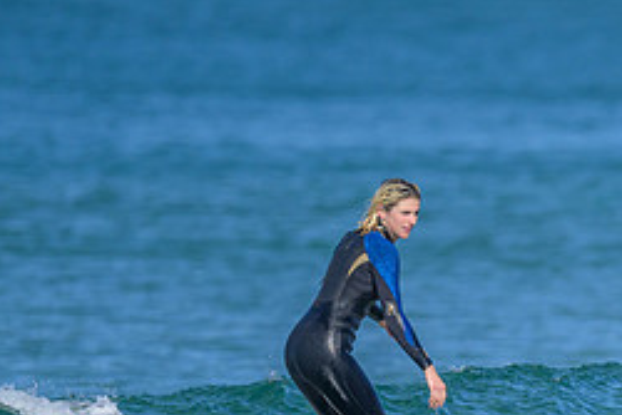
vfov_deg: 0.5
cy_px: 422
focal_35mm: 2537
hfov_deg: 0.8
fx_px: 43857
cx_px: 487
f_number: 6.3
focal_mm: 800
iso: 280
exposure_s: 1/2000
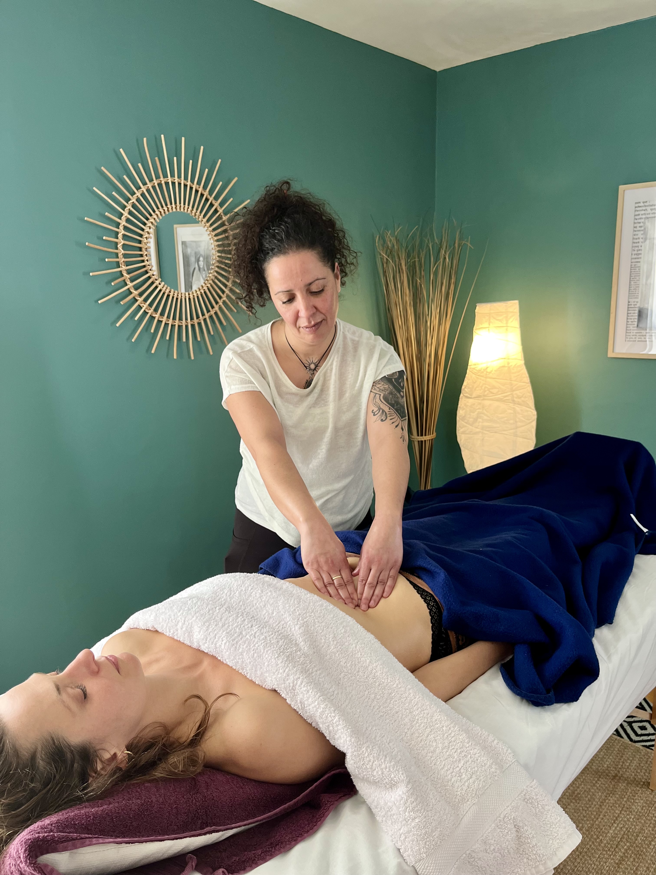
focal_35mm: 26
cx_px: 328
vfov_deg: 67.3
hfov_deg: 53.1
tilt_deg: -12.2
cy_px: 438
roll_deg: +1.6
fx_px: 657
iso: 200
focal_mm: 5.1
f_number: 1.6
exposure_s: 1/60
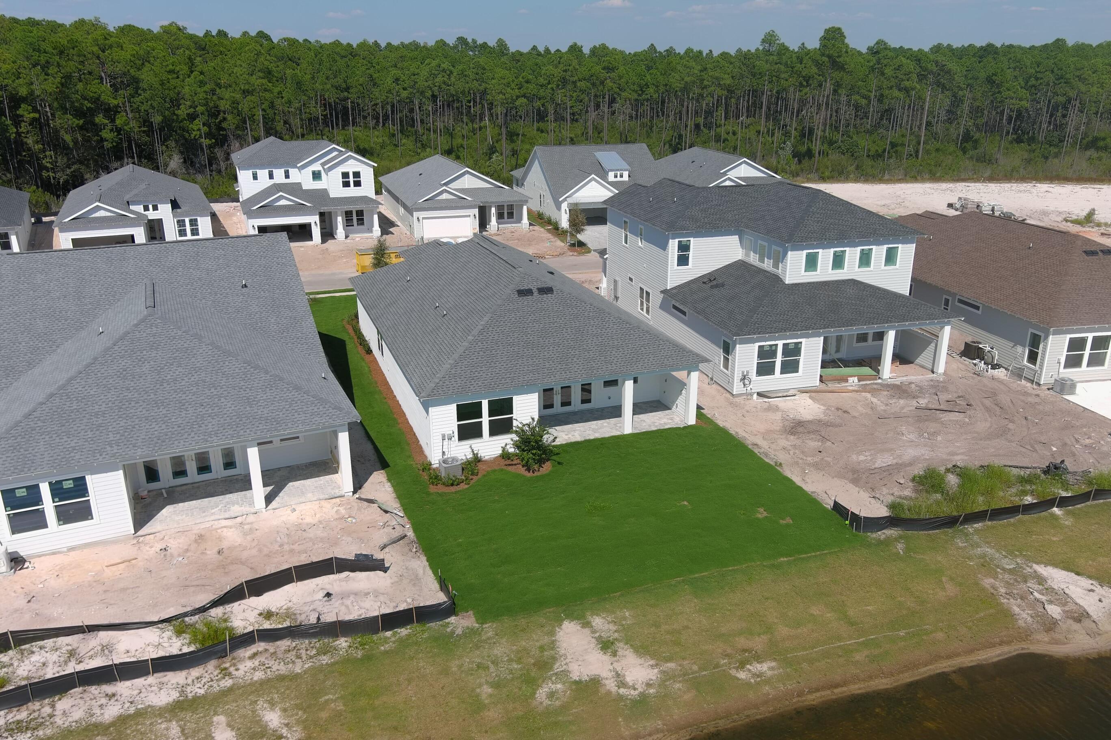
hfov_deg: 63.7
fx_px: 895
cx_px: 556
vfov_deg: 45.0
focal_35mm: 29
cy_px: 370
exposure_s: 1/1600
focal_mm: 10.08
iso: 100
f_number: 2.8
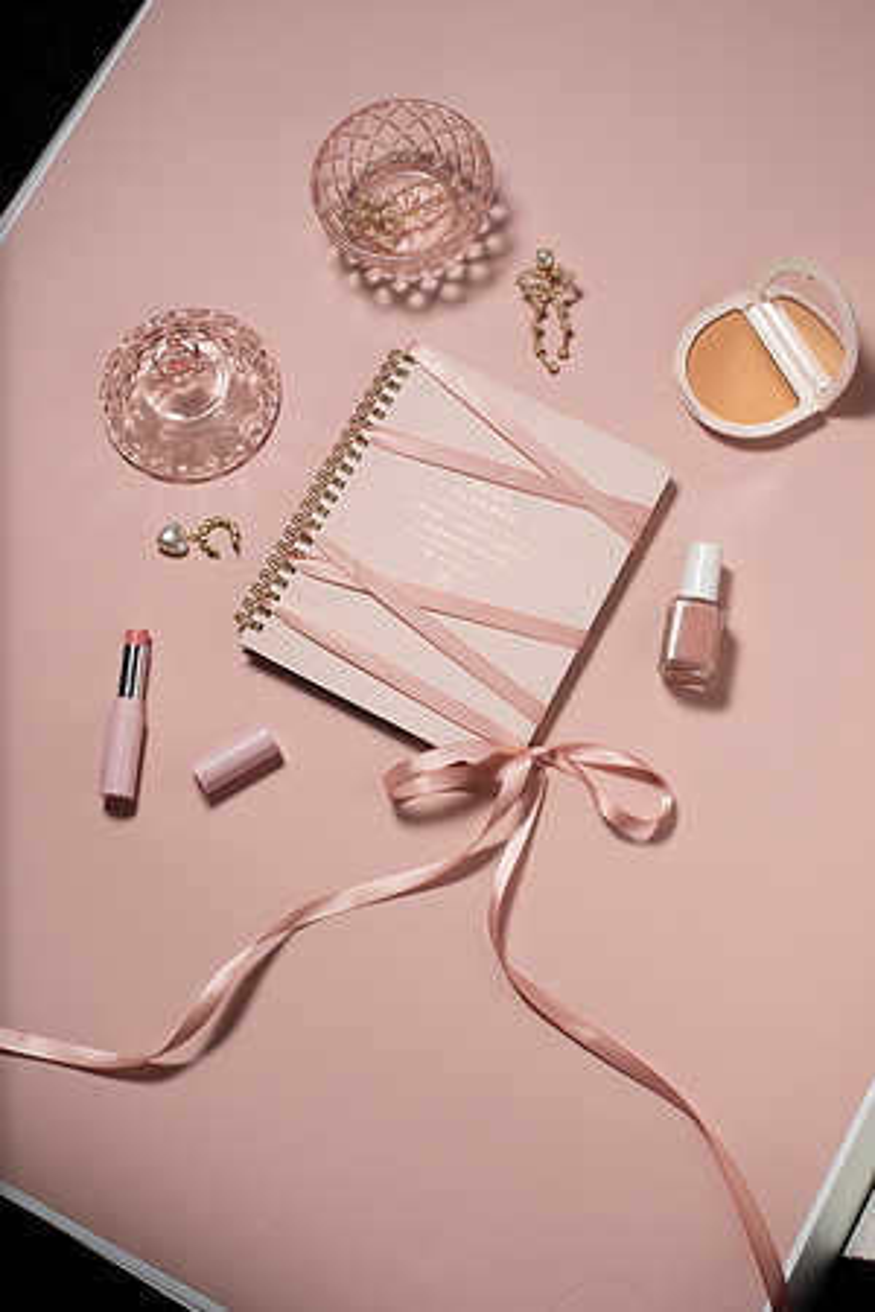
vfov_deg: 39.6
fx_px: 1823
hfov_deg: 27.0
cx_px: 438
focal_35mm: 50
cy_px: 656
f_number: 13
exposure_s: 1/250
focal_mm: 50
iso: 200
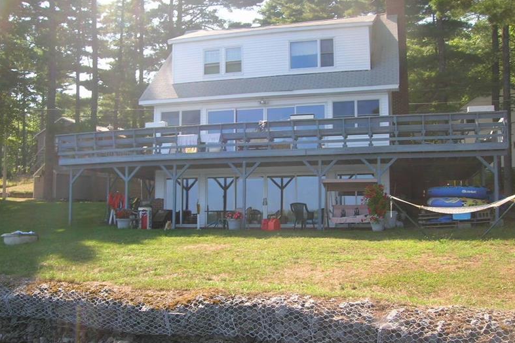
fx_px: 515
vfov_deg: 36.9
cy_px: 174
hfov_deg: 53.1
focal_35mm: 36
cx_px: 261
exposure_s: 1/113
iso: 50
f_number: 4.9
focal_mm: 5.7
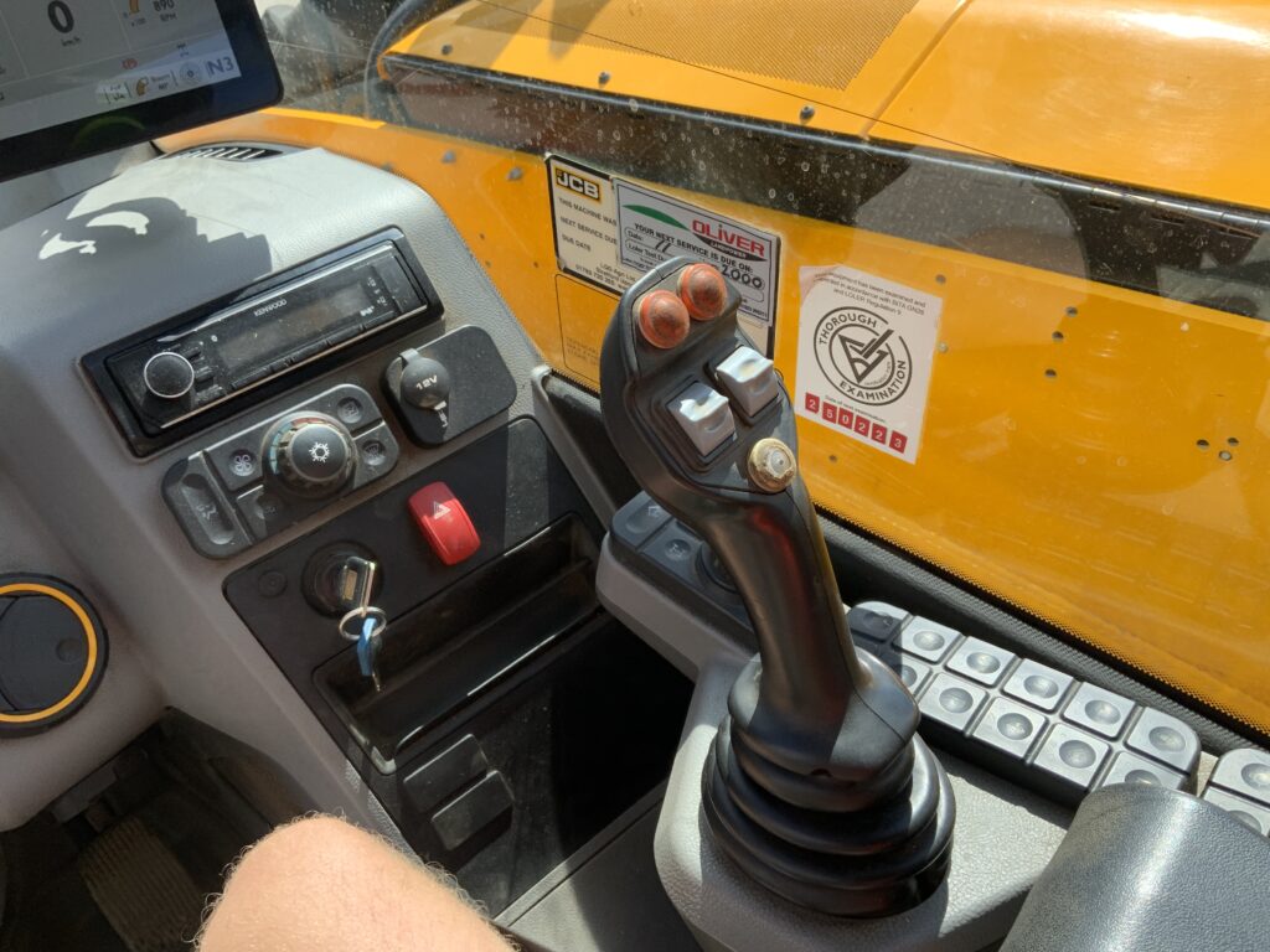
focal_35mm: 29
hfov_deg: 61.7
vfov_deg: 48.2
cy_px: 476
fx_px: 1064
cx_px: 635
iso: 16
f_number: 1.8
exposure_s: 1/599
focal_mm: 3
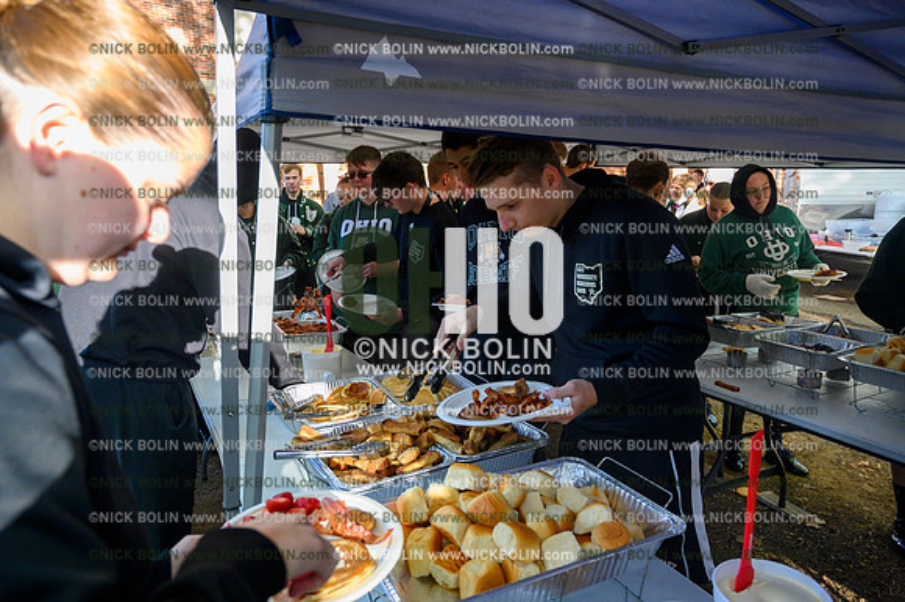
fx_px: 603
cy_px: 301
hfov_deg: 73.8
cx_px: 452
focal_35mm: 24
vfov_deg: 53.1
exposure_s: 1/400
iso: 2500
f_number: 5
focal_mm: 24
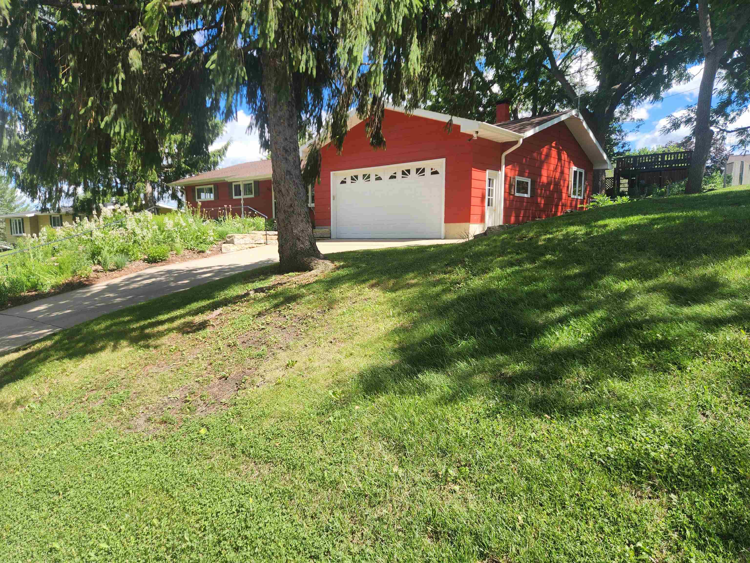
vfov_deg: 58.9
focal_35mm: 23
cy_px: 282
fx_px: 498
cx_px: 375
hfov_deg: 73.9
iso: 20
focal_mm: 5.4
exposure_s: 1/701
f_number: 1.8
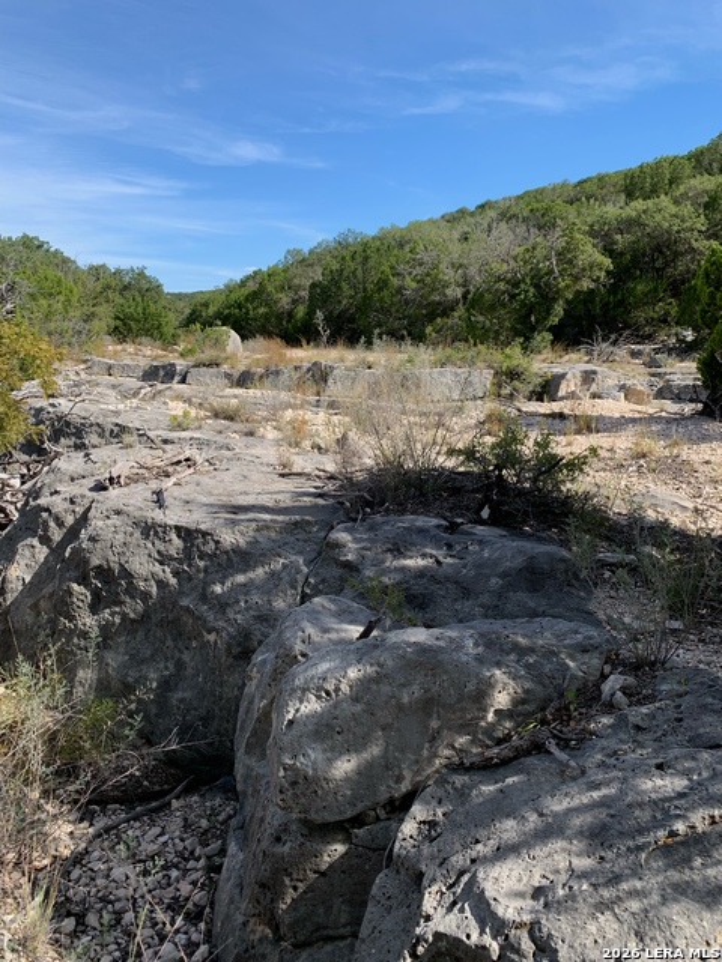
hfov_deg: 53.1
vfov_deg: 67.3
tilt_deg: -7.4
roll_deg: -1.2
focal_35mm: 26
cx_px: 361
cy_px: 481
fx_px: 723
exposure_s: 1/1387
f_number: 1.8
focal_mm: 4.25
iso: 25
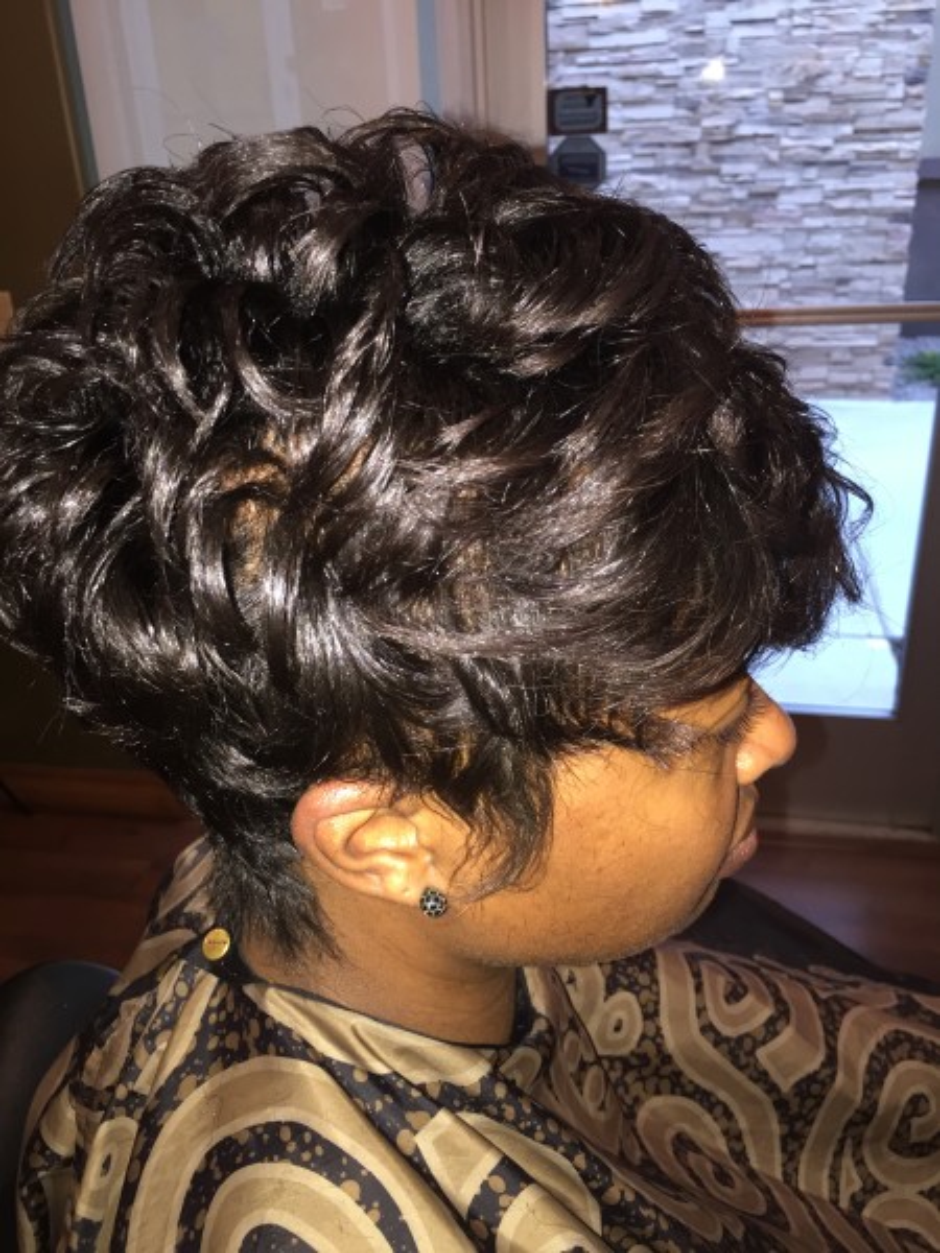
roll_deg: +3.3
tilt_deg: -26.1
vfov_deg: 61.7
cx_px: 470
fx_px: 1050
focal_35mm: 29
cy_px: 626
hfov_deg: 48.2
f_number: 2.2
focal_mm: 4.15
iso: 100
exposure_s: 1/16
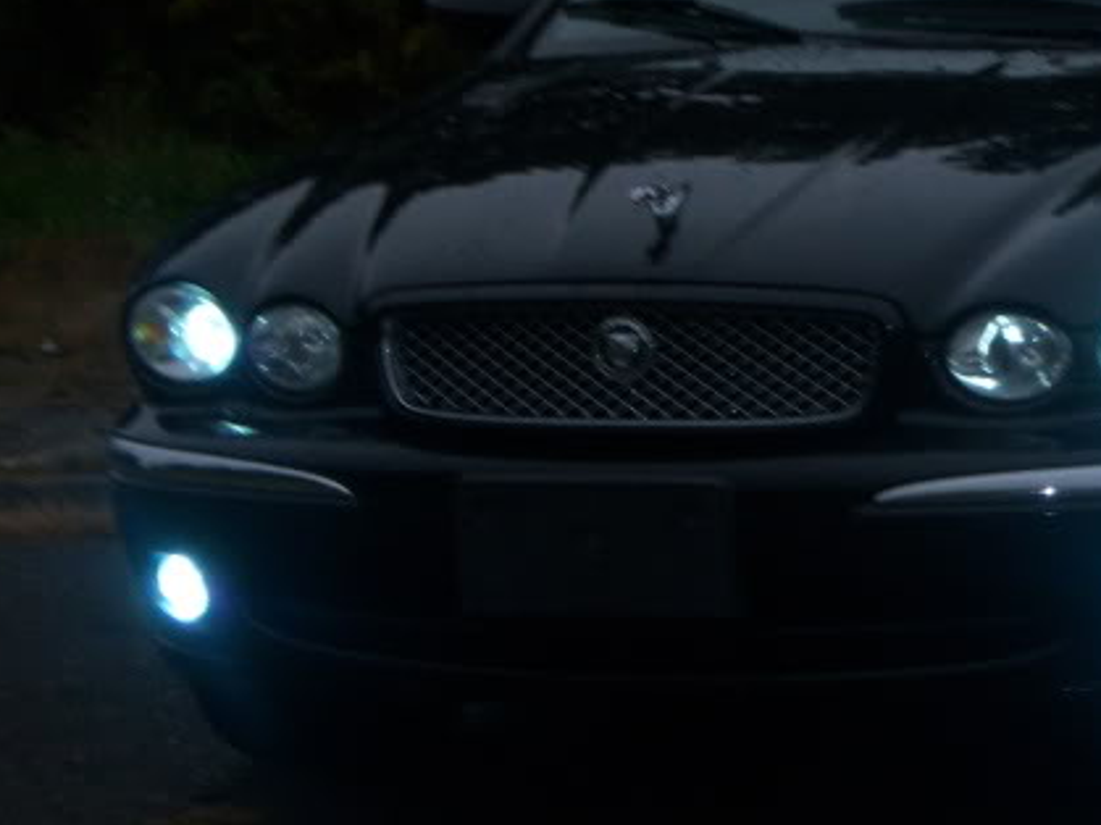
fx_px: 6296
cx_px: 1135
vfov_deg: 7.5
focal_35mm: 198
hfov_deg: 9.9
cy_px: 218
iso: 80
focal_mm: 17.1
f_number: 4
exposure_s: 1/80
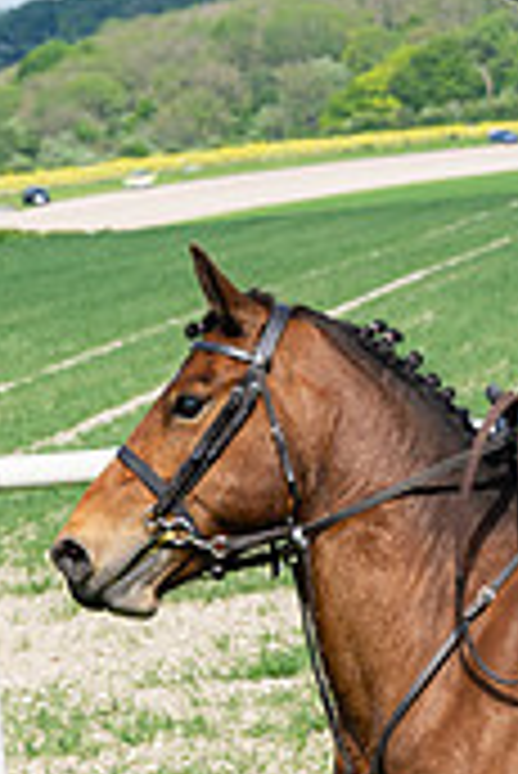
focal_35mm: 322
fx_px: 6935
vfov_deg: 6.4
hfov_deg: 4.3
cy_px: 698
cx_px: 525
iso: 200
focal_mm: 82
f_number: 5.6
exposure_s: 1/1250
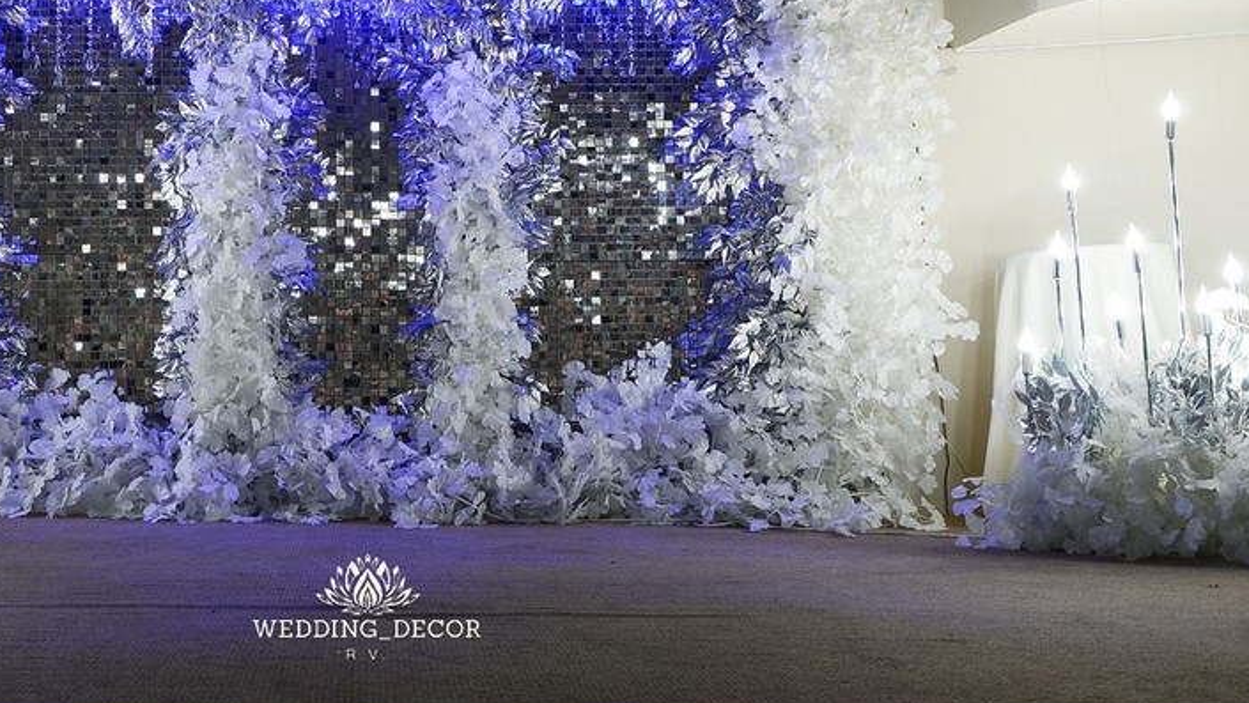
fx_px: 1616
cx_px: 345
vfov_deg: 24.3
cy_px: 177
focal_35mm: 49
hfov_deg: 41.3
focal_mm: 21
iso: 100
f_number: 3.8
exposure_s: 1/10
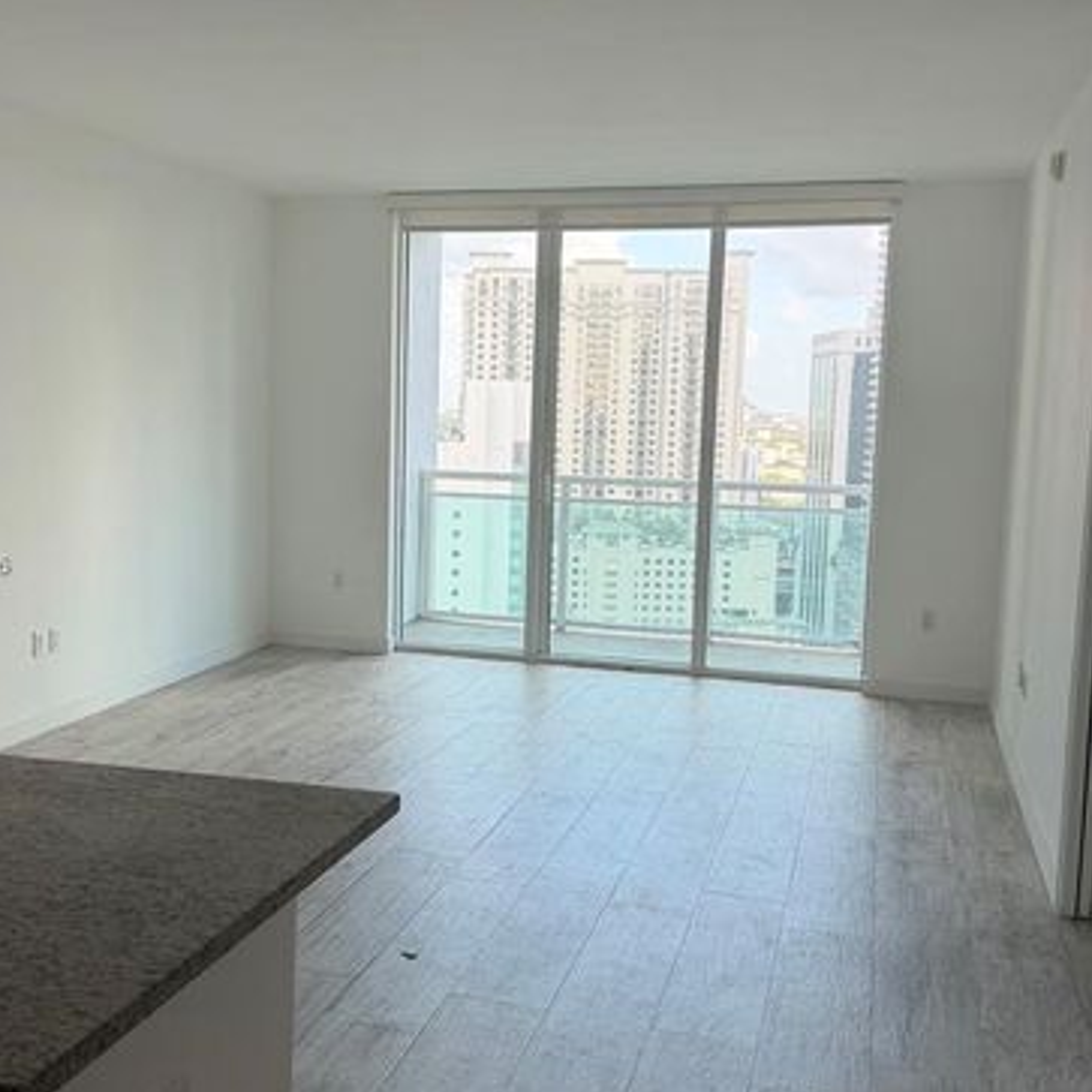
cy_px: 567
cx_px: 451
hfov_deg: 42.7
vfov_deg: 42.8
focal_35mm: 39
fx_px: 1392
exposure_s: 1/350
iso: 100
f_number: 1.78
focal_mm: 6.76
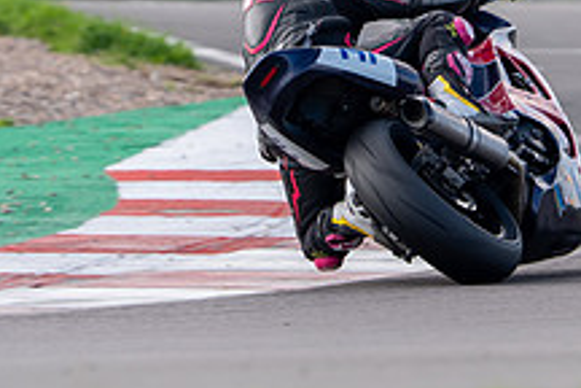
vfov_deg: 1.3
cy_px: 74
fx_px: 17300
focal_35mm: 1072
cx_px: 428
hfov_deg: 1.9
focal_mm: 400
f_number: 6.3
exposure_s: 1/500
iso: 320
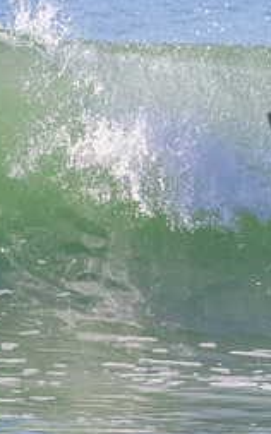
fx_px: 22146
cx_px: 444
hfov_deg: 0.7
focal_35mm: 1873
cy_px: 124
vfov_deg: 1.1
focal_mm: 800
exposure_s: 1/2000
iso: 1000
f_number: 11
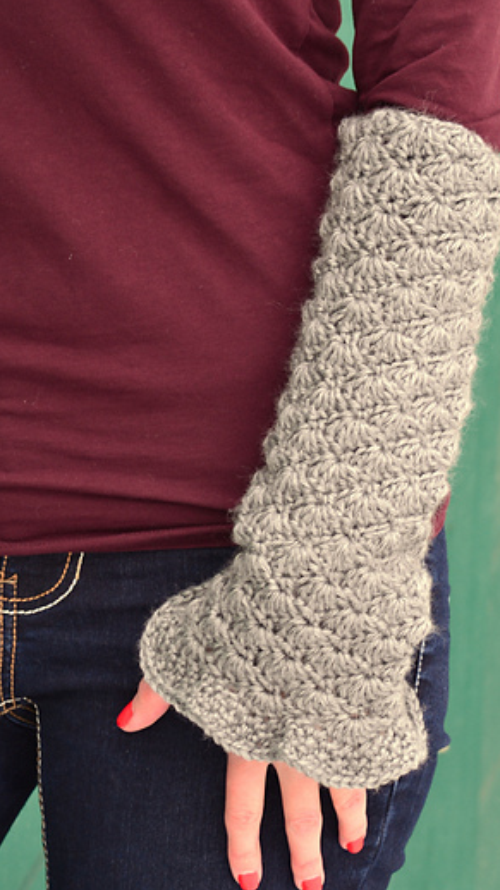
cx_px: 324
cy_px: 507
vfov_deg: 6.7
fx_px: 7565
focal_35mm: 321
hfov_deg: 3.8
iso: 450
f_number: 7.1
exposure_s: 1/30
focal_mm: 165
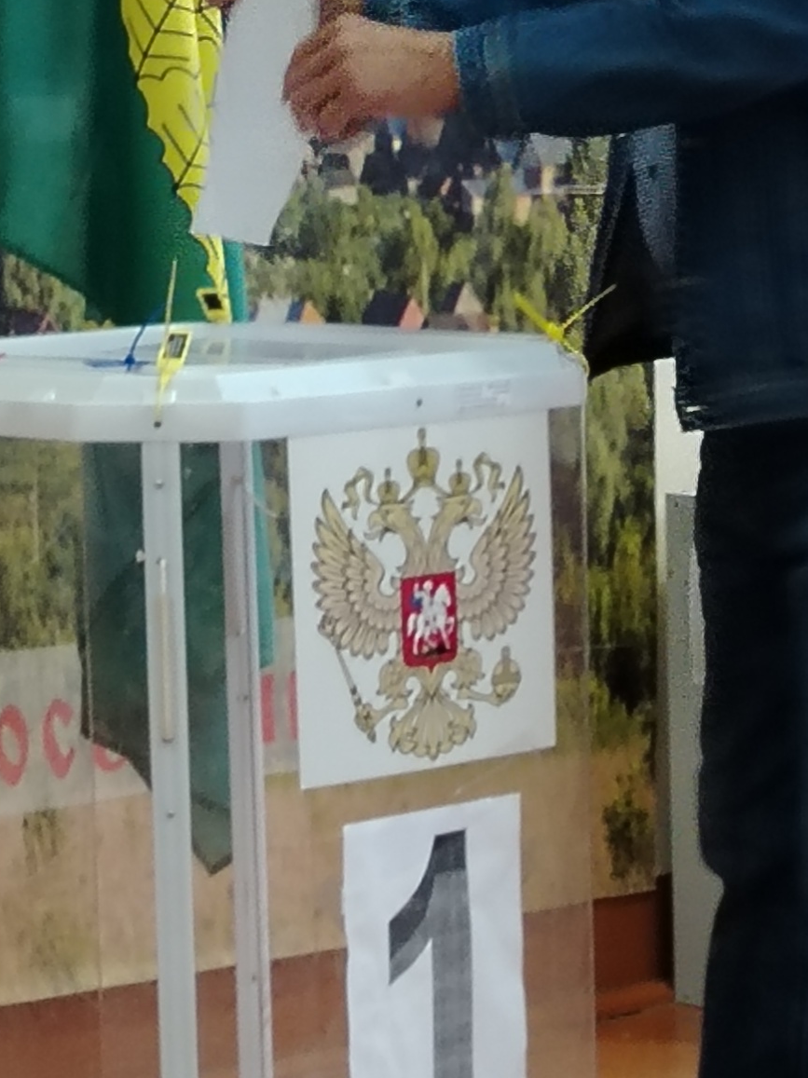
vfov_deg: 11.9
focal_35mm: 166
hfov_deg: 8.9
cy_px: 854
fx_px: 5169
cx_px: 340
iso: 1178
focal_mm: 5.25
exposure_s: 1/33.3
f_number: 1.75
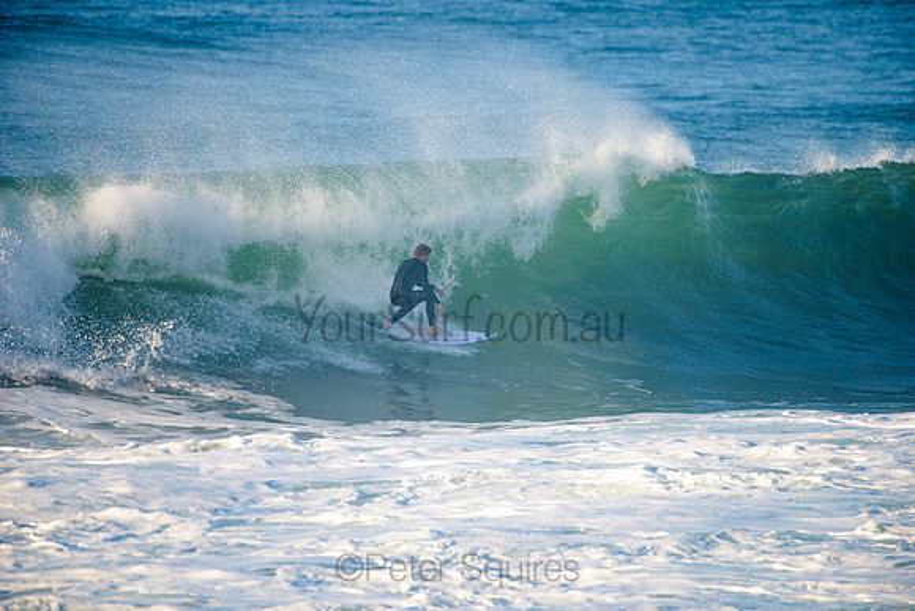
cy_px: 306
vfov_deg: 2.8
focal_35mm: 500
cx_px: 458
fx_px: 12713
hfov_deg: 4.1
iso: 250
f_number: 5.6
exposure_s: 1/1600
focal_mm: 500
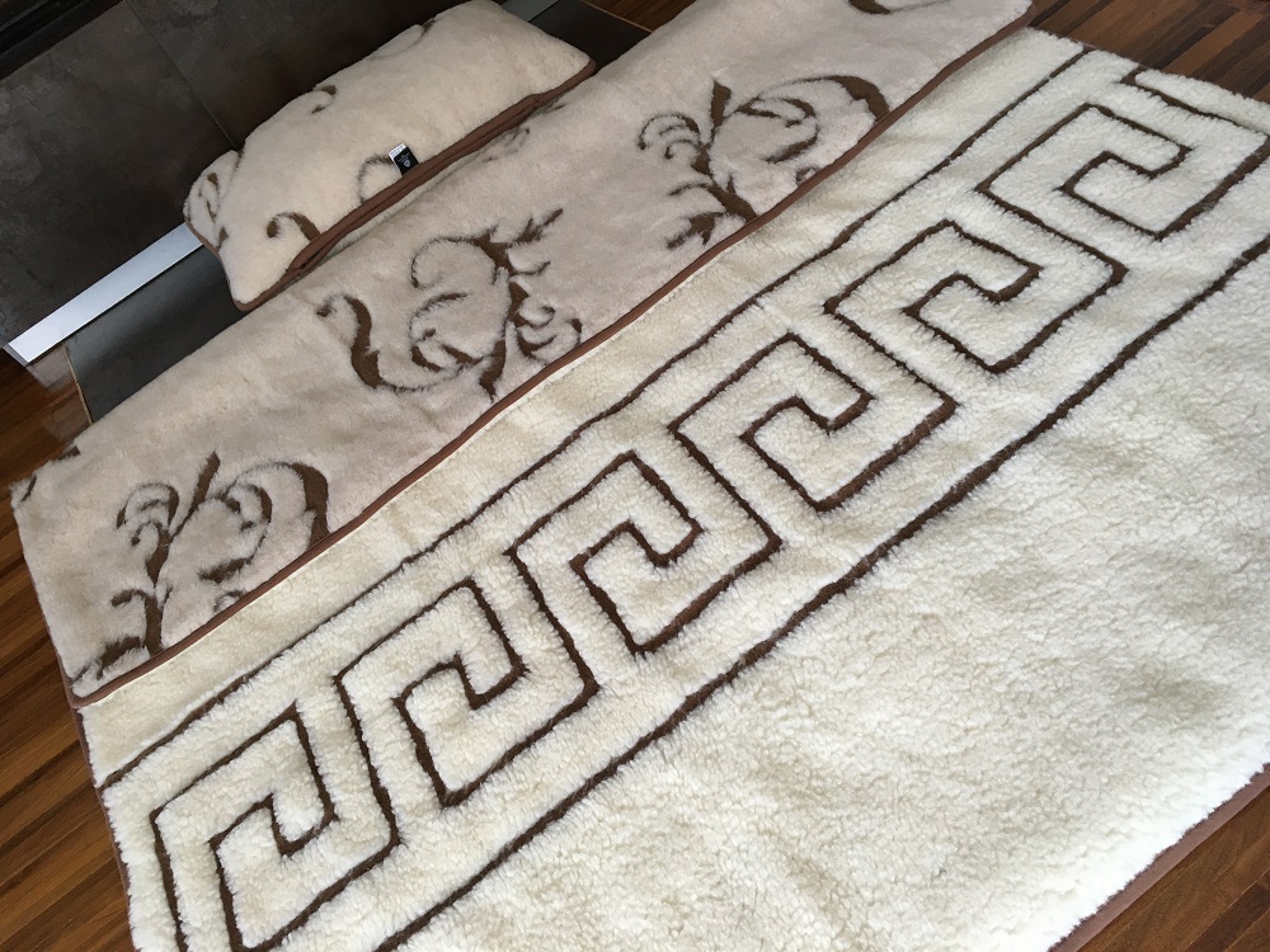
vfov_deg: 48.2
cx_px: 635
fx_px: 1064
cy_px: 476
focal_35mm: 29
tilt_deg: -45.5
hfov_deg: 61.7
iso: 100
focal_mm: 4.15
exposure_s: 1/33
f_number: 2.2
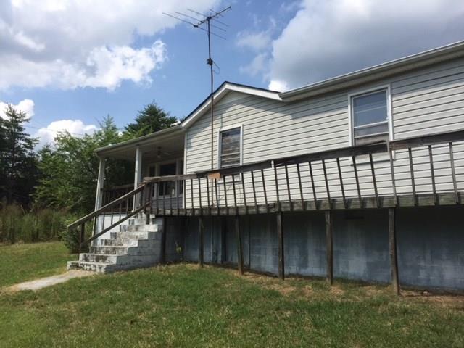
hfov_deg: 61.7
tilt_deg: +9.7
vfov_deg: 48.2
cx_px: 232
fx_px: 389
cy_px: 174
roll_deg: -2.9
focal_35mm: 29
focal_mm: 4.15
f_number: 2.2
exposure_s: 1/2198
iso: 32
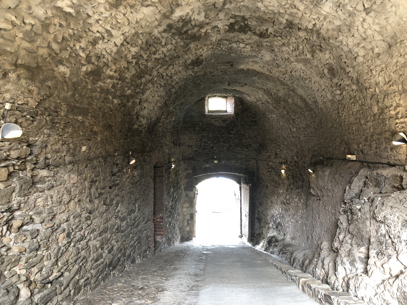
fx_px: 329
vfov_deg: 49.7
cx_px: 204
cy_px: 152
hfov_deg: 63.4
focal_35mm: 28
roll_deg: +0.8
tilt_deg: -1.2
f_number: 1.8
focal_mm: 4
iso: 40
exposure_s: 1/17
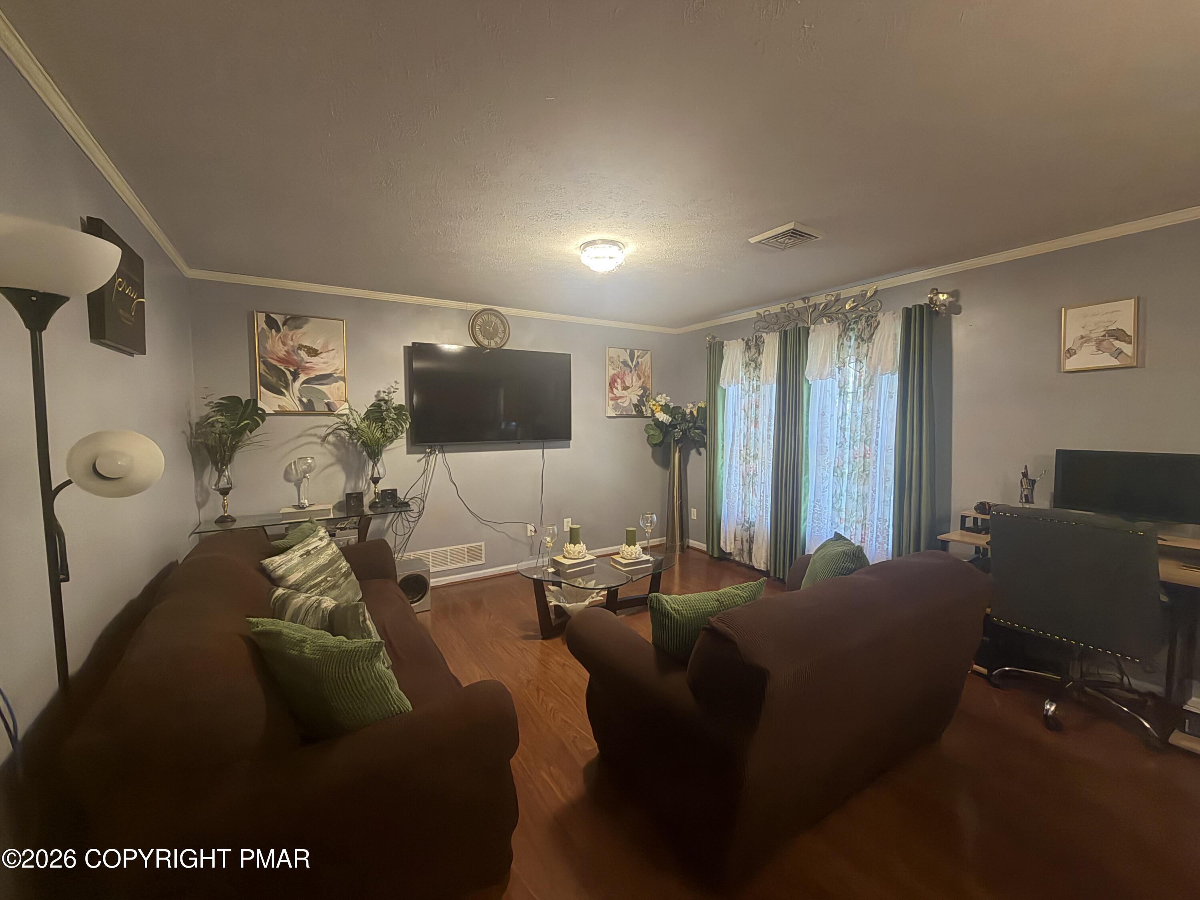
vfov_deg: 85.7
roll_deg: +0.6
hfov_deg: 102.1
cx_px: 600
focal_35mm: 14
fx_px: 485
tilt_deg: -4.6
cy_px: 450
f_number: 2.2
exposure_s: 1/24
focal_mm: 2.22
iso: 640
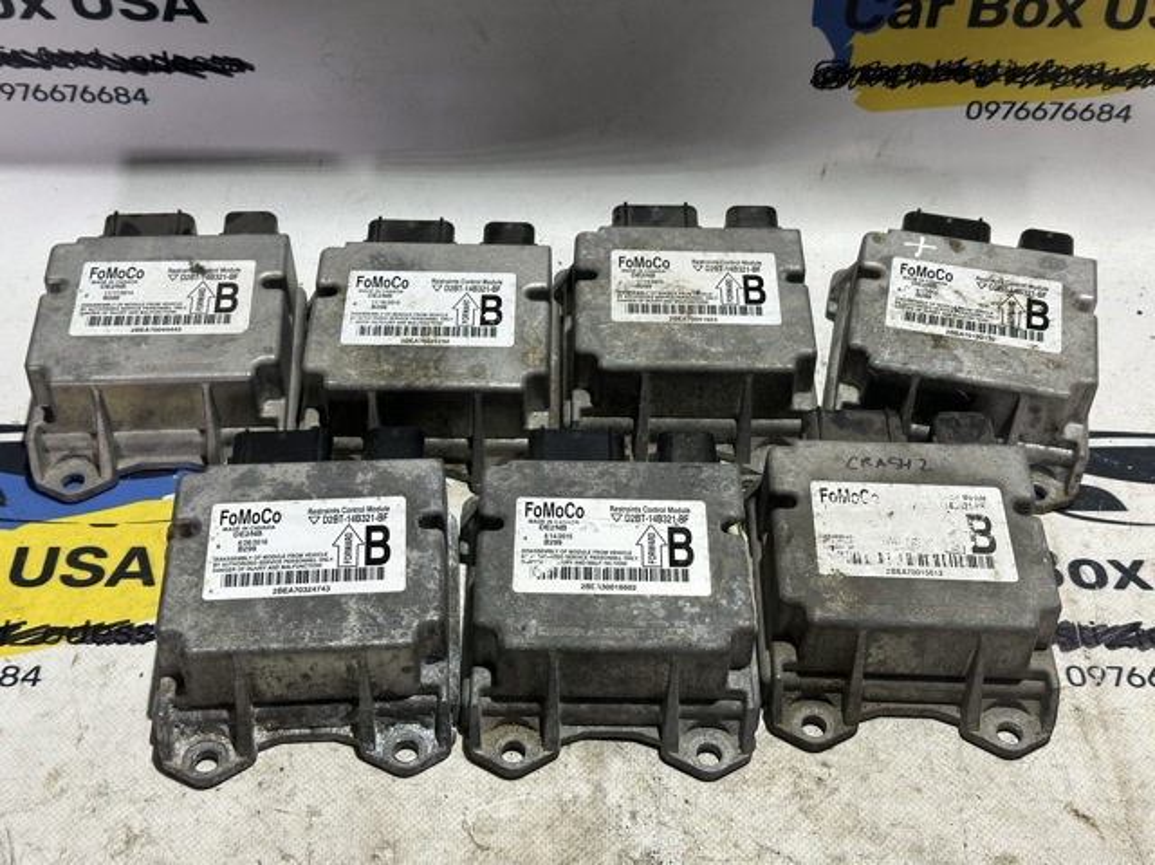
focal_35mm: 48
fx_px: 1600
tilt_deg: -46.8
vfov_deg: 30.2
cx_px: 578
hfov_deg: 39.7
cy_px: 432
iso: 125
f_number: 1.78
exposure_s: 1/50
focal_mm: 6.86
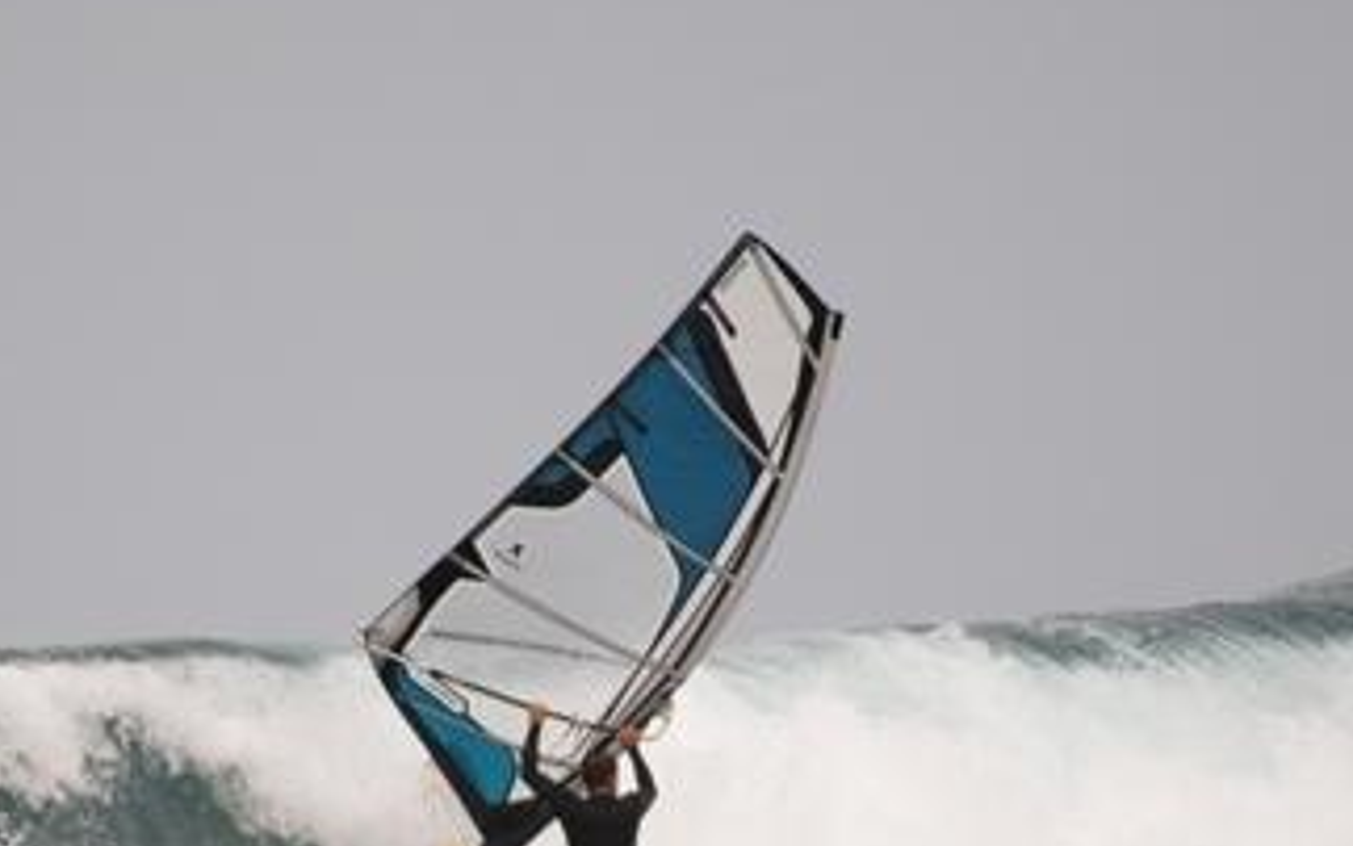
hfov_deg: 2.3
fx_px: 33561
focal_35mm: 910
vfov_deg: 1.4
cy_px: 838
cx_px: 486
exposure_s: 1/1000
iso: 200
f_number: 5.6
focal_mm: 300
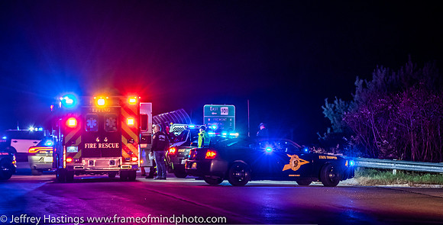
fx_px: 2286
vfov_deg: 5.6
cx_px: 215
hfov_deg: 11.1
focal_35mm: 199
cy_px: 120
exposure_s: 1/25
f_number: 4.5
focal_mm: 116
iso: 2000
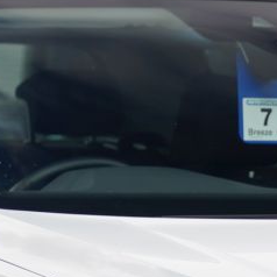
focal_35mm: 400
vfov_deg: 4.4
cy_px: 434
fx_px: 3621
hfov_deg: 4.4
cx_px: 301
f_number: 4.5
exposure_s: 1/200
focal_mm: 70
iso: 100
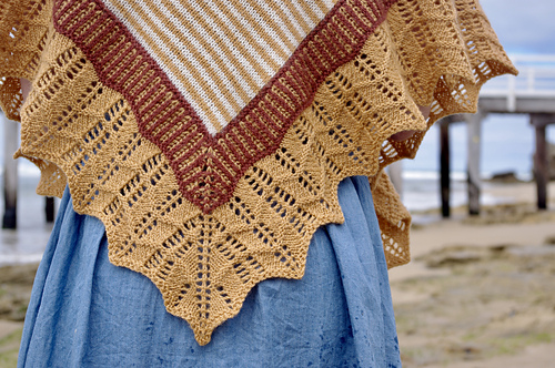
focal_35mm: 64
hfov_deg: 31.5
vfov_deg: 21.2
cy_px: 184
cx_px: 278
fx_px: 985
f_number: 7.1
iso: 200
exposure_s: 1/500
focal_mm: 42.5
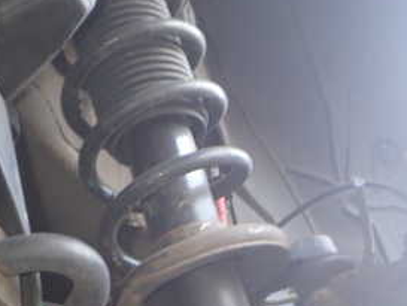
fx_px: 776
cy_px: 185
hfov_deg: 29.4
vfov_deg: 22.2
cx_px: 225
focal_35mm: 66
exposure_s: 1/40
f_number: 2.3
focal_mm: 5.4
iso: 200
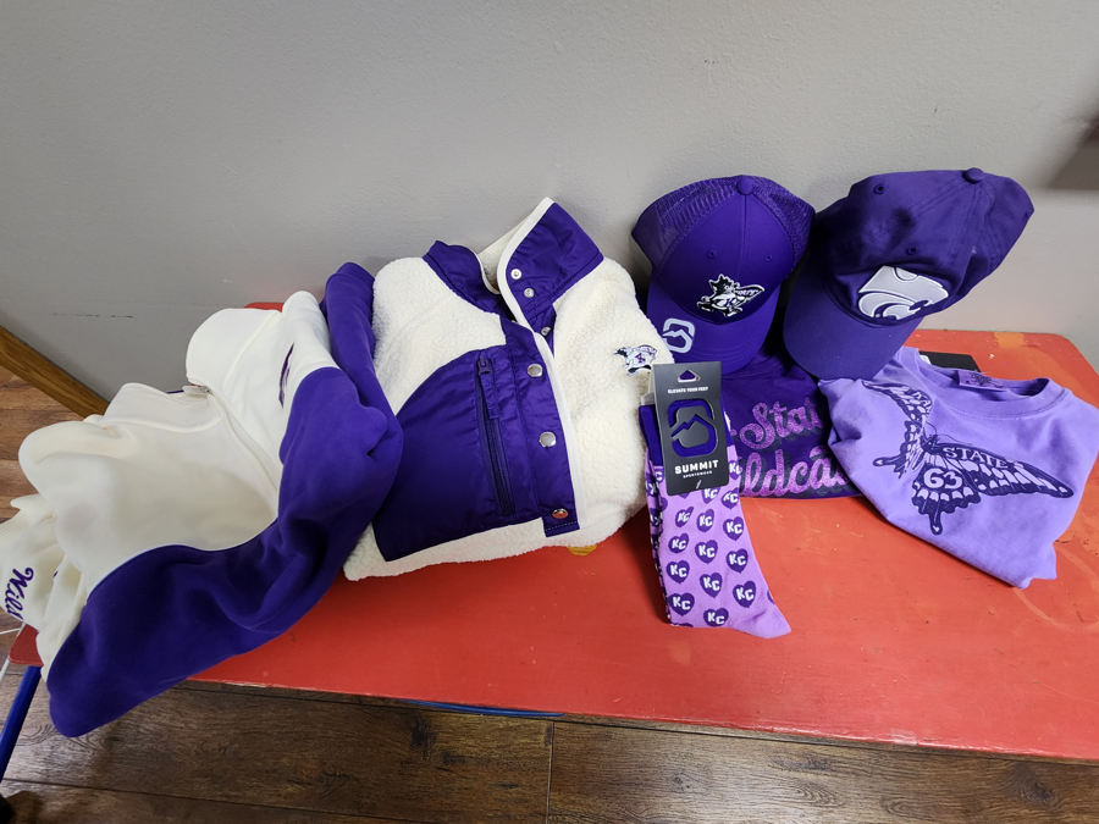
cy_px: 412
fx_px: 413
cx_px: 550
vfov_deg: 89.9
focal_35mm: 13
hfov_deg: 106.2
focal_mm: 2.2
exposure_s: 1/30
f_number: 2.2
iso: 320
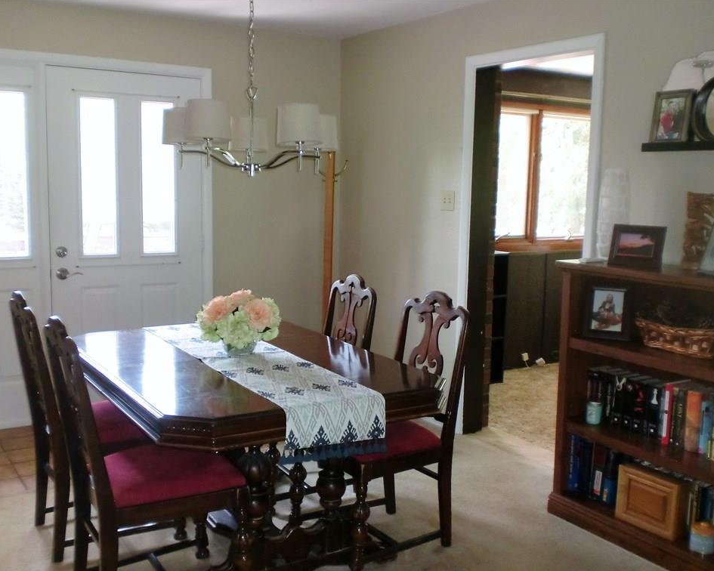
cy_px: 288
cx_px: 356
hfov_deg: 49.1
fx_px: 782
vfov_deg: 40.1
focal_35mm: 37
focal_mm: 6.3
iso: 320
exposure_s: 1/60
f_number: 3.1
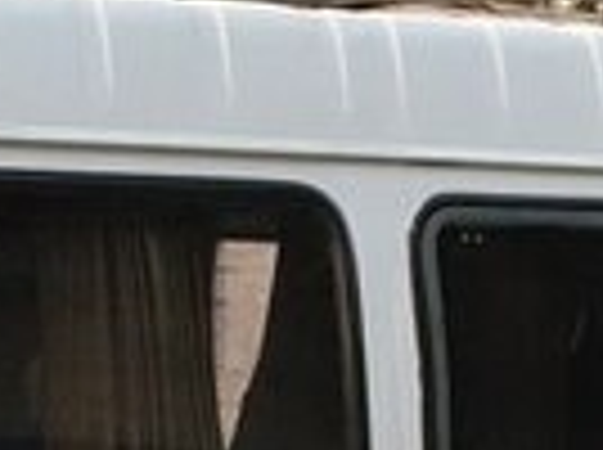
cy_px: 646
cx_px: -171
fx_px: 2487
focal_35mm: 143
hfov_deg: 13.4
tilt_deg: -6.6
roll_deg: -2.9
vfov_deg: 10.1
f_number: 2.2
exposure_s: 1/33
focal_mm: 4.15
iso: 25
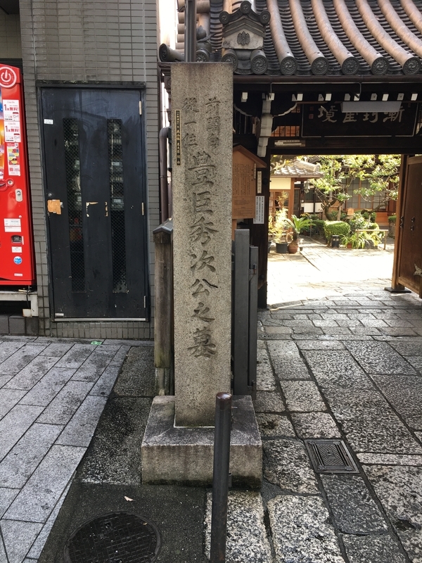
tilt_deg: -9.7
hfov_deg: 48.2
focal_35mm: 29
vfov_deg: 61.7
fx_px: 471
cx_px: 211
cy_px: 282
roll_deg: +1.1
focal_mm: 4.15
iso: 32
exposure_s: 1/120
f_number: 2.2
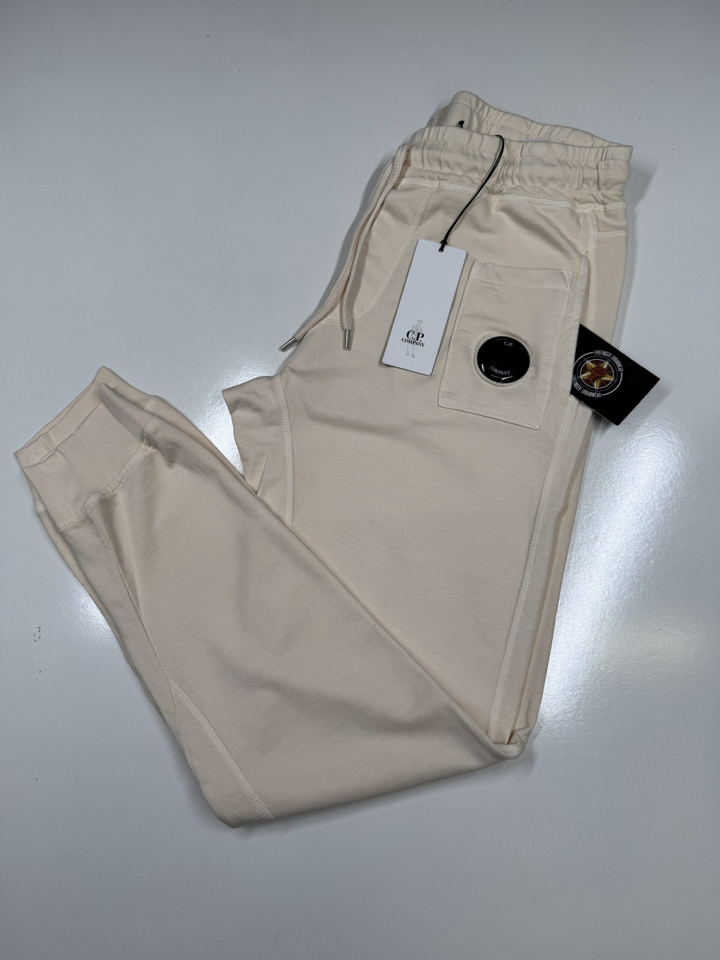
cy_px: 480
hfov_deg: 56.8
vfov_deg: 71.6
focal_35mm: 24
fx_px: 666
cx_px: 360
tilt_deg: -76.7
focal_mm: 6.76
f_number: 1.78
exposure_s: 1/464
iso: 80
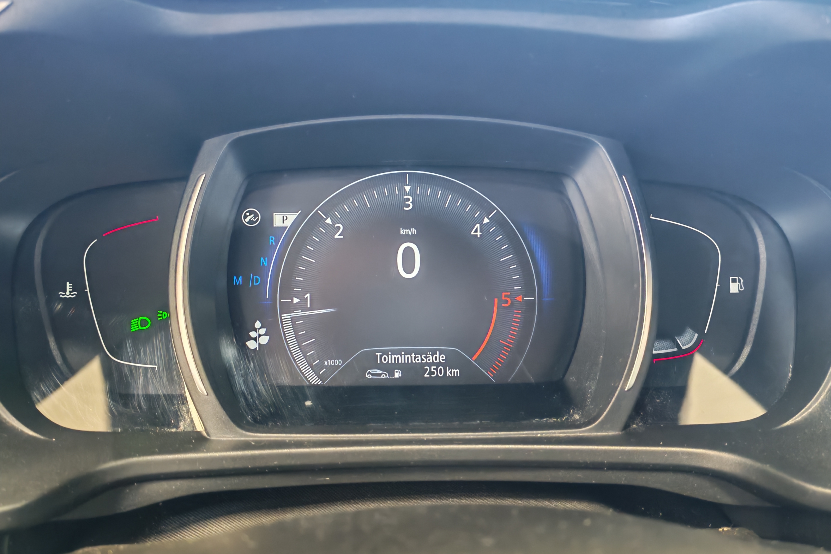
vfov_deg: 37.9
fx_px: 808
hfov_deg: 54.4
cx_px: 420
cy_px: 272
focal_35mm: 35
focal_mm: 6.12
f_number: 1.9
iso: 2500
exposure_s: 1/25
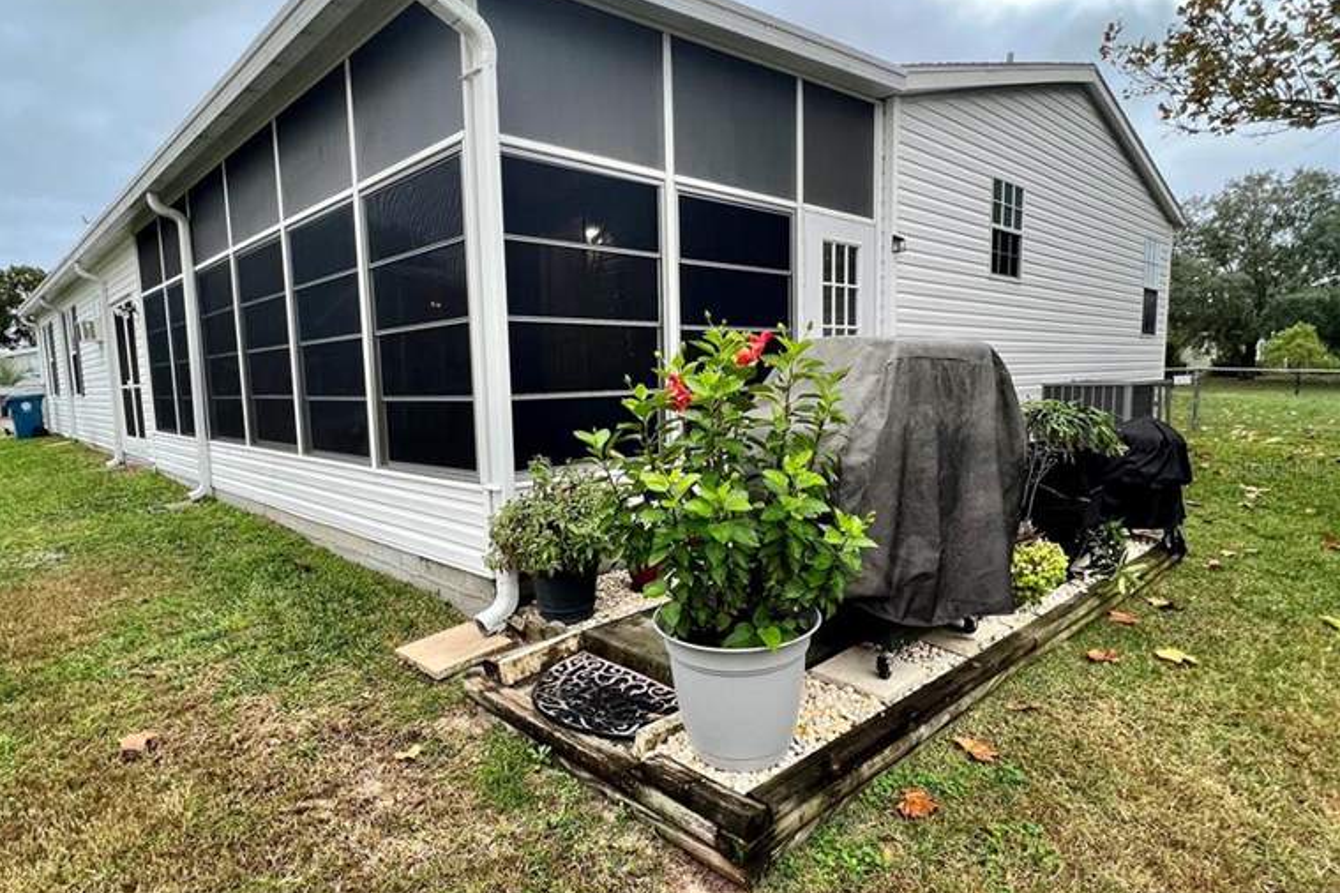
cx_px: 636
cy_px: 466
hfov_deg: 86.8
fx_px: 707
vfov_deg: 64.5
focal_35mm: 19
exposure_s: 1/99
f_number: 1.8
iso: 100
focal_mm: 1.57
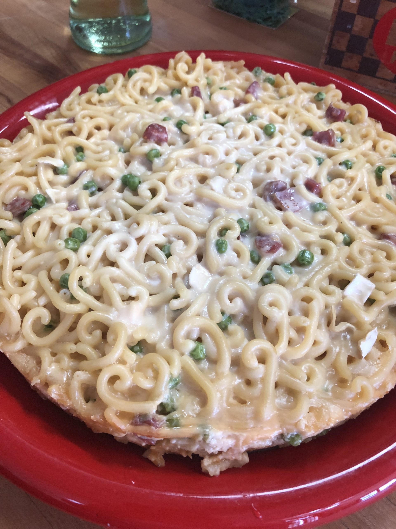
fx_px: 427
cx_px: 198
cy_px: 264
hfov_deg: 49.7
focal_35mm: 28
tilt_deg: -54.7
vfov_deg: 63.4
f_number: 1.8
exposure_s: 1/30
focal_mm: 3.99
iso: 40
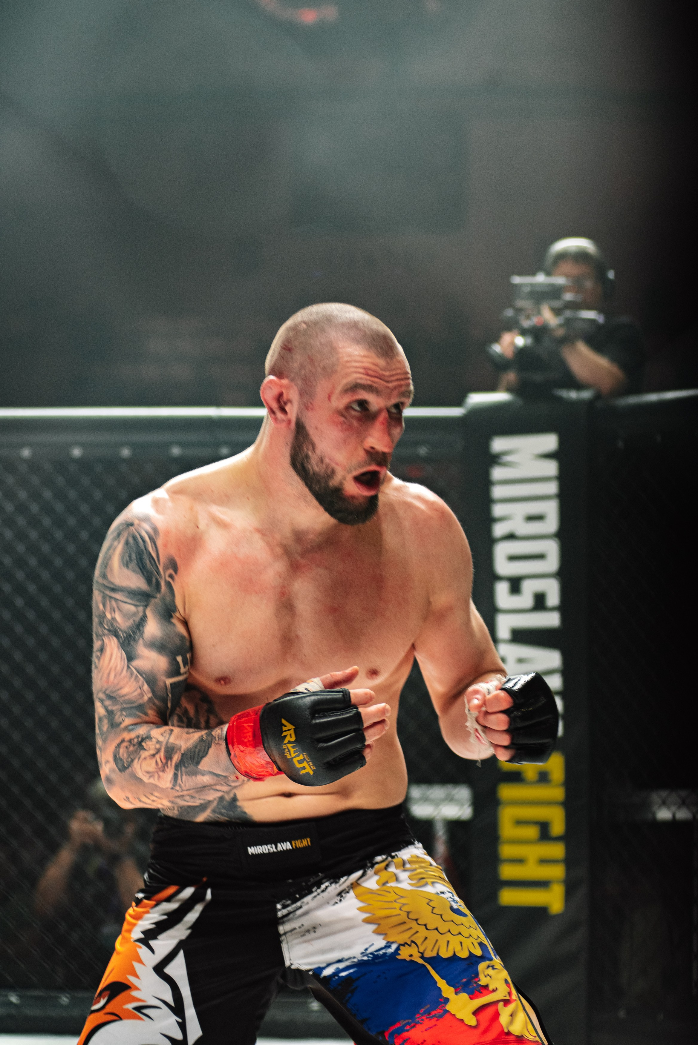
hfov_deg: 17.1
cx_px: 349
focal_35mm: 80
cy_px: 522
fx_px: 2325
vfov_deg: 25.4
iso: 720
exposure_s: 1/320
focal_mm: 80
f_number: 4
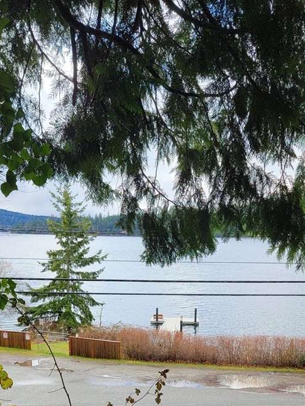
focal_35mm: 38
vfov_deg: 47.0
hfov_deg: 37.5
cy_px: 309
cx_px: 186
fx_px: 447
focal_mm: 6.7
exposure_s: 1/149
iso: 16
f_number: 1.8
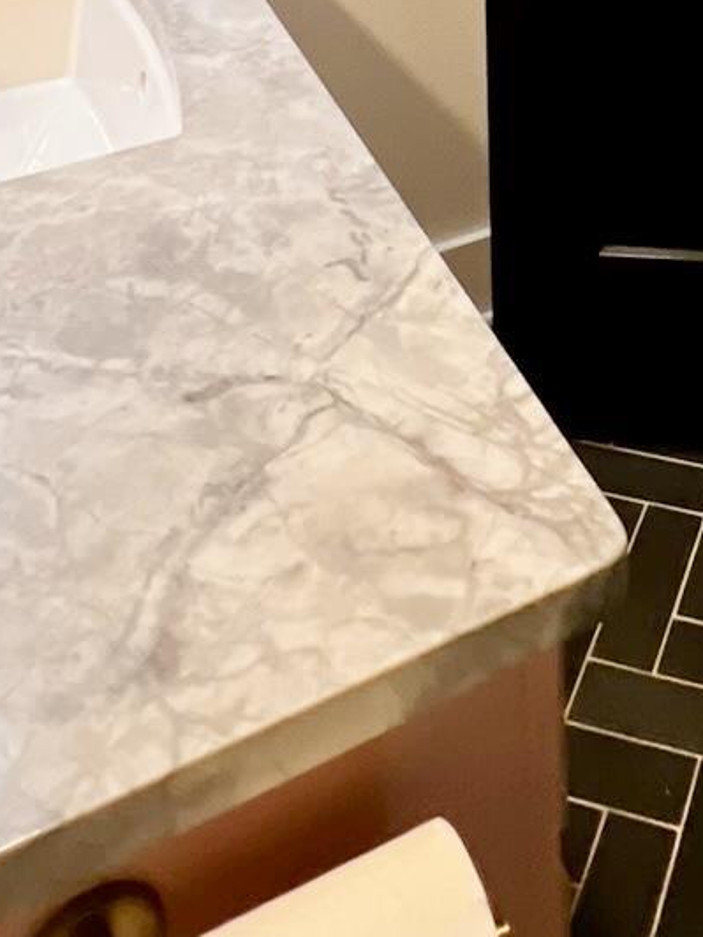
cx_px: 655
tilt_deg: -8.6
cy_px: -430
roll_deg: +0.7
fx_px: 1354
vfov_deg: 27.7
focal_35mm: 50
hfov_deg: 27.8
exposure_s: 1/40
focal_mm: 1.57
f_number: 1.8
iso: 800
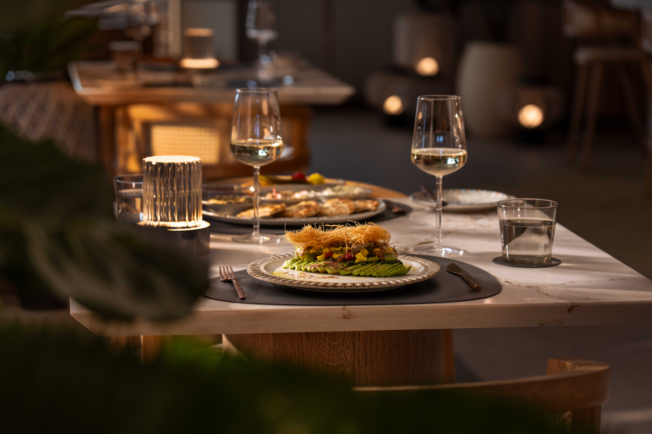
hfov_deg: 19.5
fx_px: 1902
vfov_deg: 13.0
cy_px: 217
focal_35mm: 105
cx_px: 326
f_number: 4.5
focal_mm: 105
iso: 100
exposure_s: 1/50
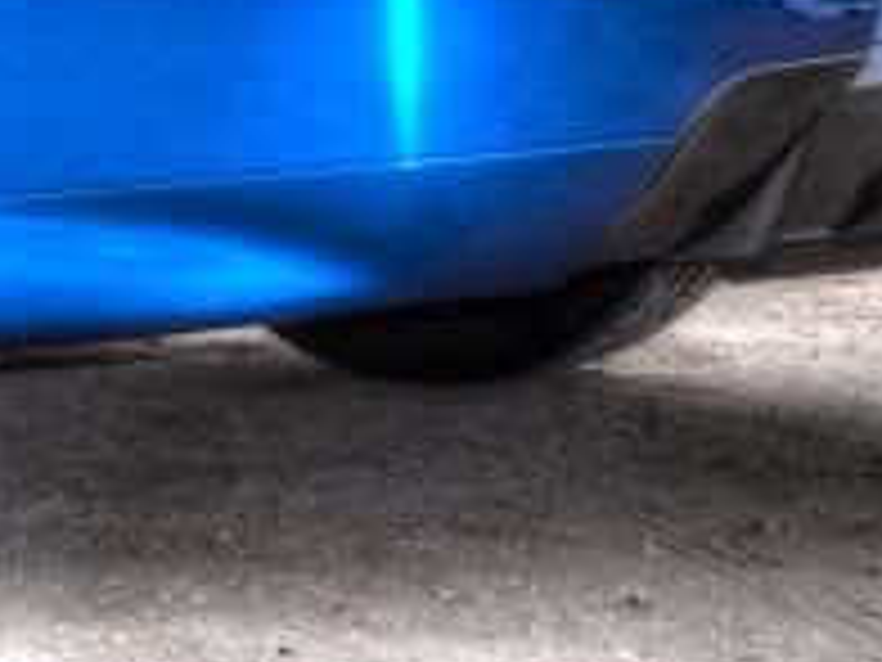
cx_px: -767
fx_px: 6141
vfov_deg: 6.1
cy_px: -473
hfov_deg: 7.9
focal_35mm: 241
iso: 100
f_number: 4.8
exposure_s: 1/200
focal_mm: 32
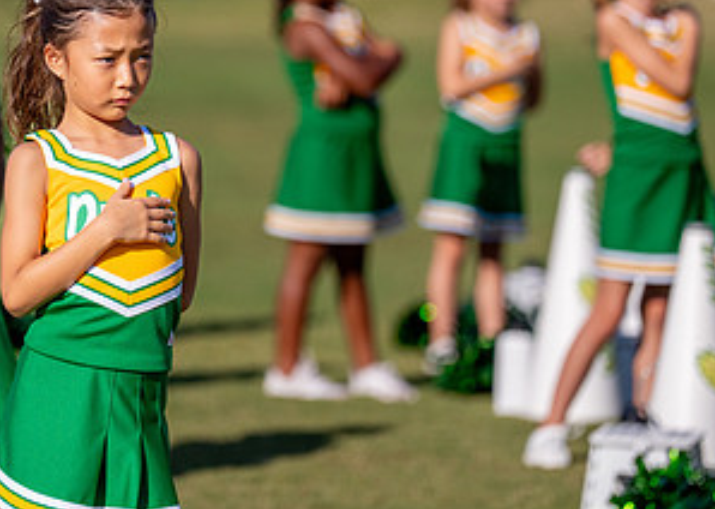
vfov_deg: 4.1
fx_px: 7158
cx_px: 116
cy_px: 159
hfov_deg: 5.7
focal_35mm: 353
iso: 320
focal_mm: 165
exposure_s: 1/12800
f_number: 2.8
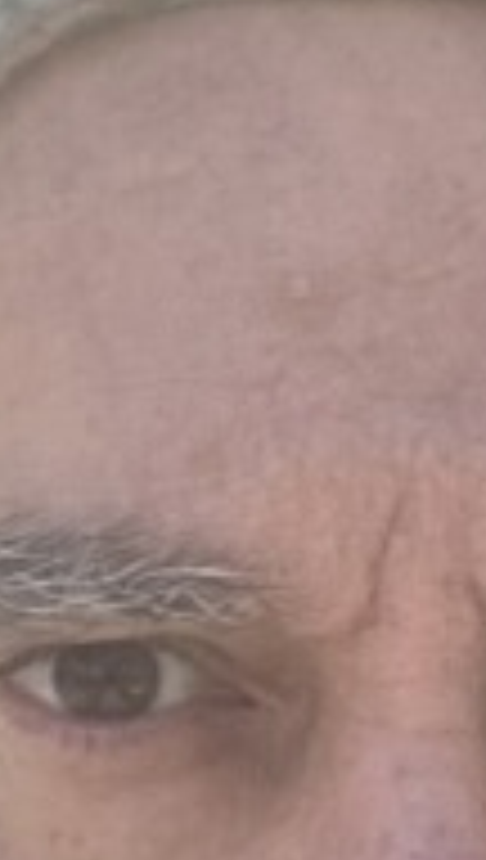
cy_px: 549
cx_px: 50
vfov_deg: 12.3
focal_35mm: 175
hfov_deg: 6.9
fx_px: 3993
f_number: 2.2
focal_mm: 2.71
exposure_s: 1/122
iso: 50
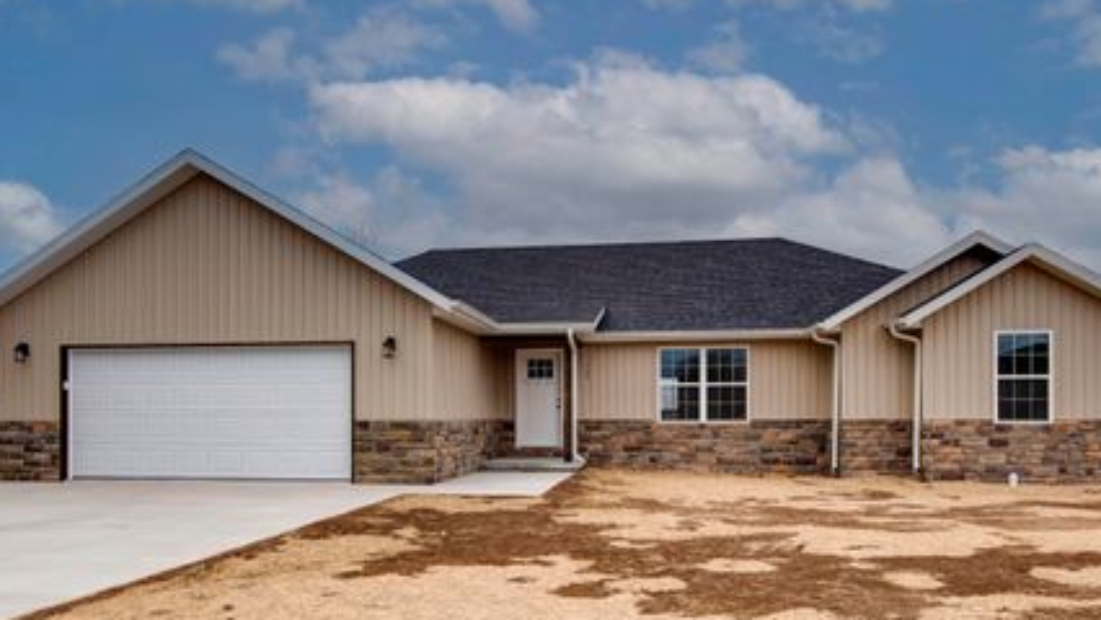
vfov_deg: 42.5
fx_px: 789
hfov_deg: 69.8
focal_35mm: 27
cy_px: 404
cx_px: 553
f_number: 6.3
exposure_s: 1/640
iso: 100
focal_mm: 22
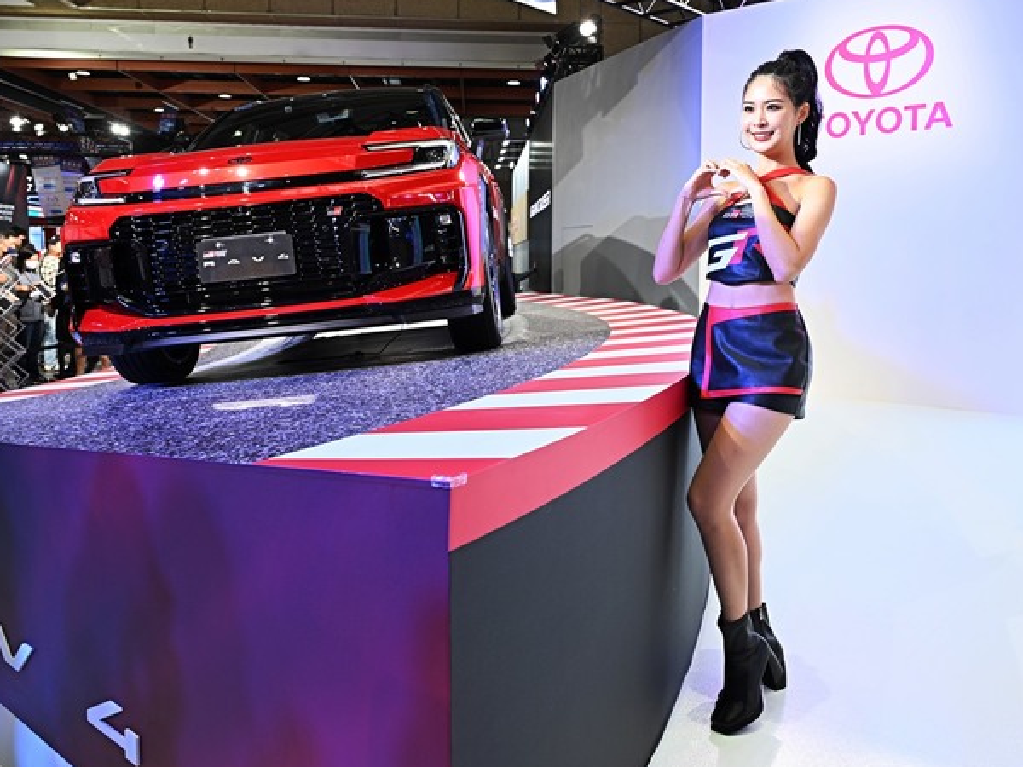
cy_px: 336
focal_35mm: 30
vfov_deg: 46.7
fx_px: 887
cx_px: 563
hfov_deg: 59.8
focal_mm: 24
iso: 450
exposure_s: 1/60
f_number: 4.5
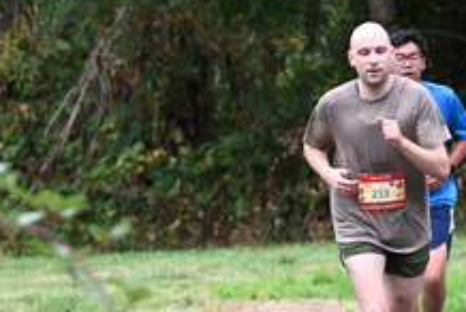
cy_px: 123
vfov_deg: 2.7
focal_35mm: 504
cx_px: 344
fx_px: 6533
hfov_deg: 4.1
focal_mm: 200
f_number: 6.3
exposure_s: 1/250
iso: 500
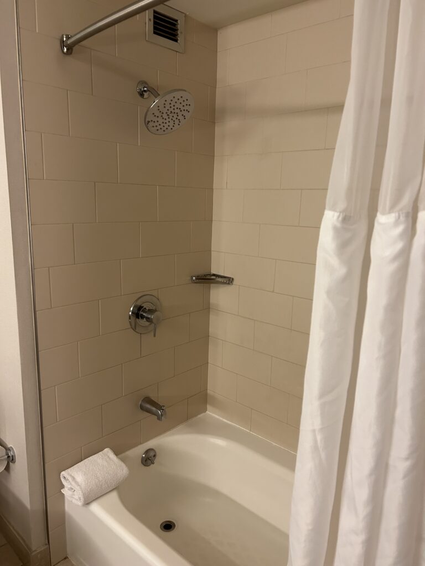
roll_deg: -2.7
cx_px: 212
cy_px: 283
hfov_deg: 53.1
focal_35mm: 26
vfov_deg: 67.3
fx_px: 426
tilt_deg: -13.4
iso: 250
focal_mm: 5.7
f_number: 1.5
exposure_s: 1/60
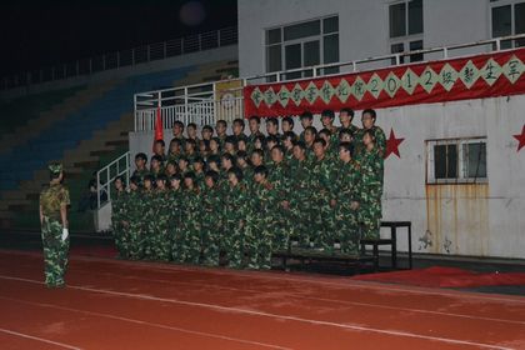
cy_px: 175
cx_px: 262
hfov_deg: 31.9
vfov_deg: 21.6
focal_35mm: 63
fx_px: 919
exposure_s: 1/60
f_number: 5.3
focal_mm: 42
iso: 3200
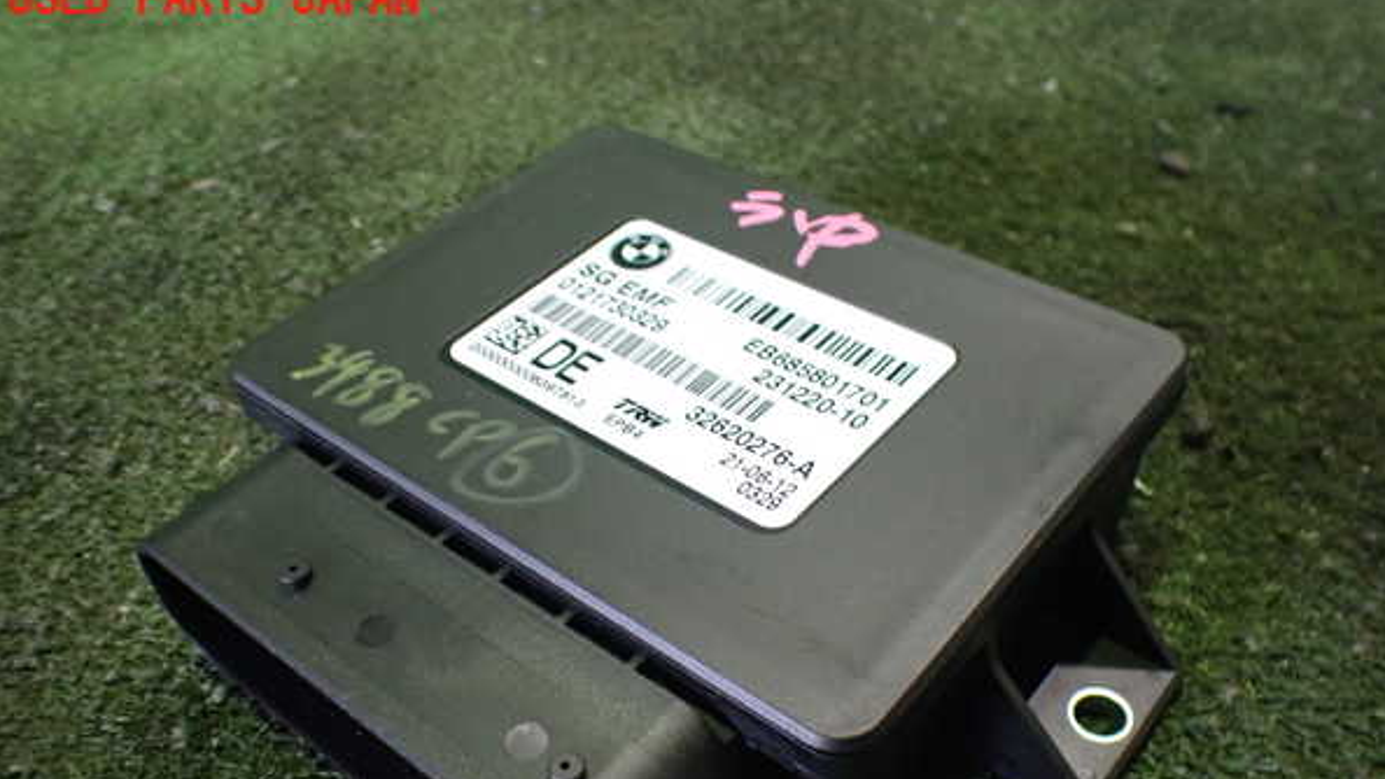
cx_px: 695
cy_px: 494
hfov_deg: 59.5
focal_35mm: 33
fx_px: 1212
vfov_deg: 35.4
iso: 800
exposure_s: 1/60
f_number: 2.3
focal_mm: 5.4
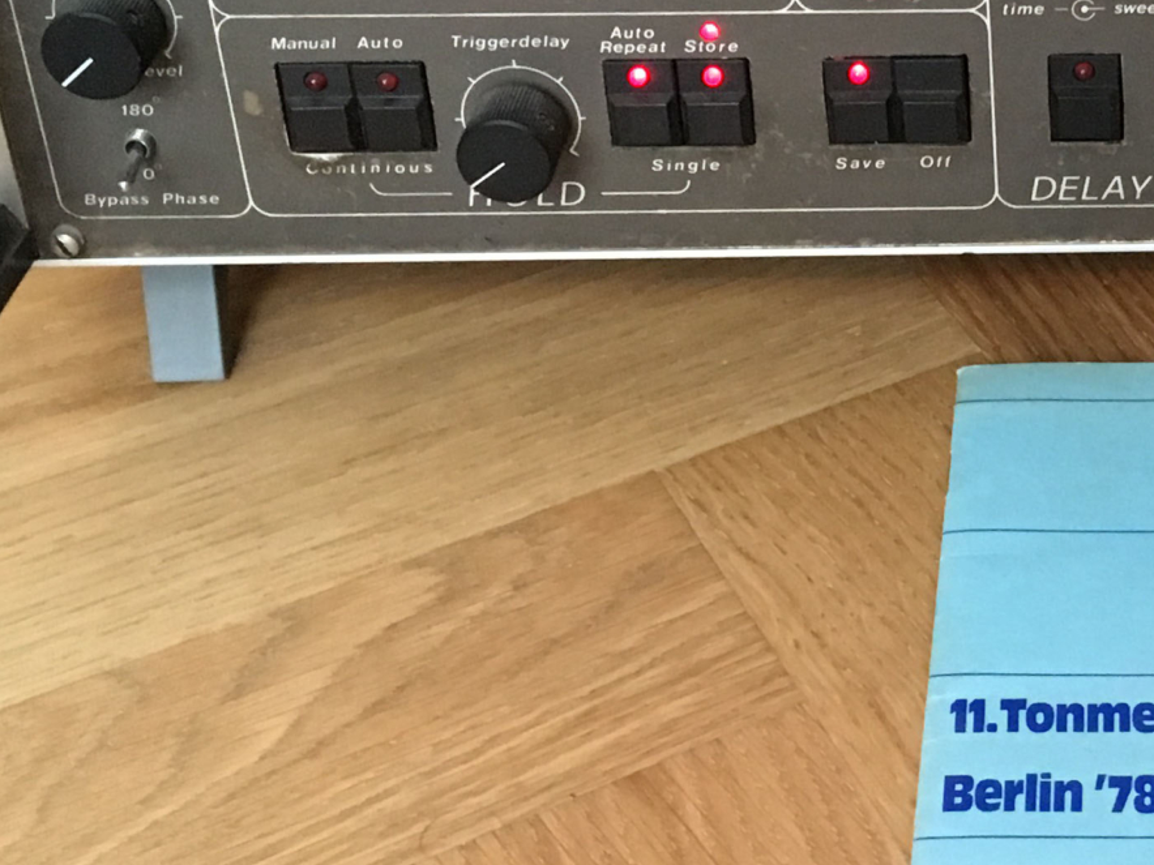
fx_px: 2800
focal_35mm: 84
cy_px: 264
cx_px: 1218
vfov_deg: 17.5
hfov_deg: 22.2
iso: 200
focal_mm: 4.15
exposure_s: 1/25
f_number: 2.2
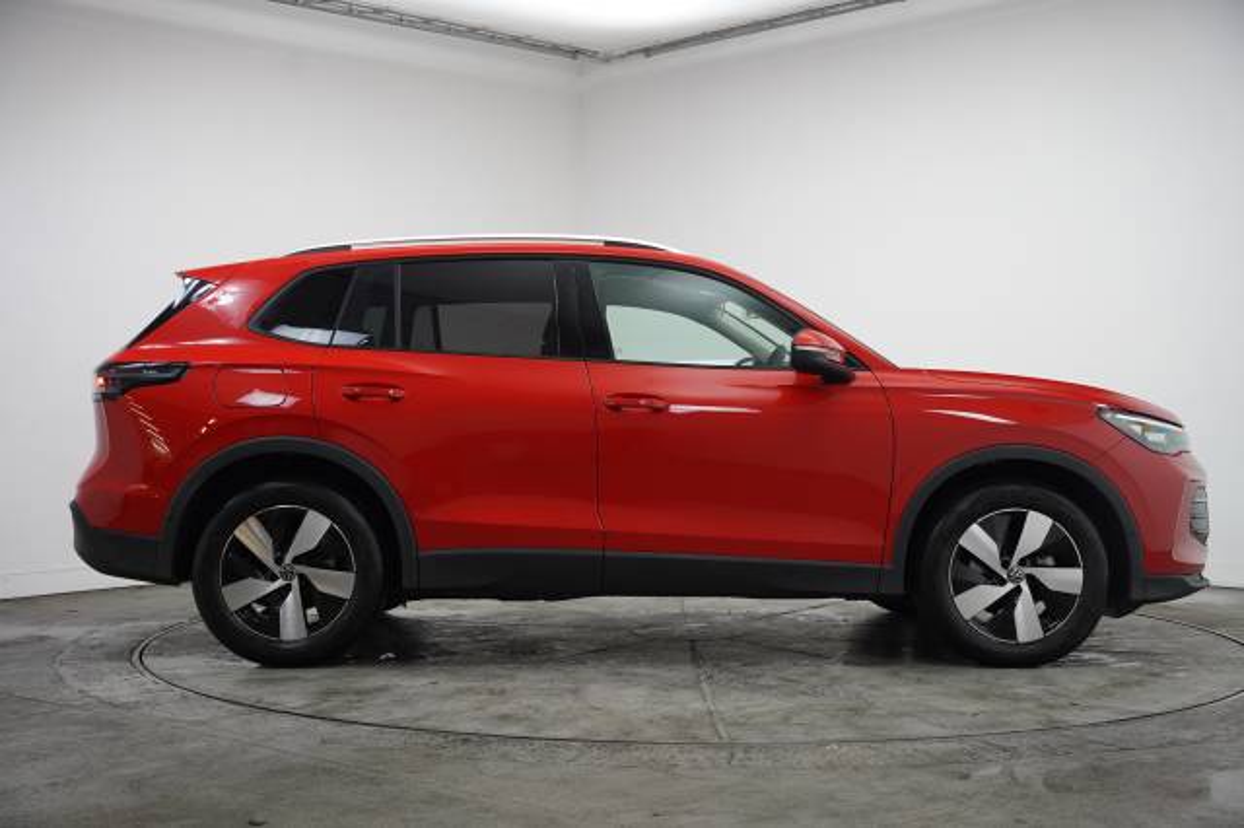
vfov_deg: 32.8
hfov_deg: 47.7
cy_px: 414
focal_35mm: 41
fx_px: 1406
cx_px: 622
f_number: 4
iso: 1600
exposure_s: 1/160
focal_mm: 40.7
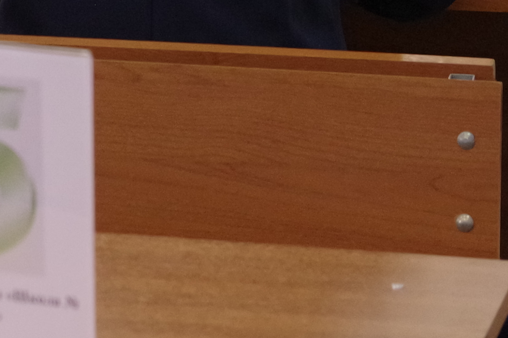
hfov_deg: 6.4
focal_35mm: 315
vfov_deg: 4.2
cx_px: -299
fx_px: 4445
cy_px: -595
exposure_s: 1/160
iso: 1600
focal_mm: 38.13
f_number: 4
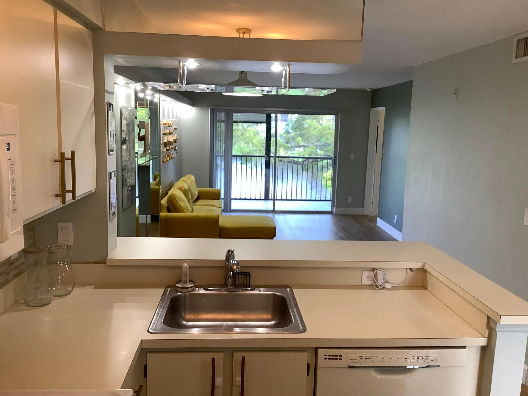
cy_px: 198
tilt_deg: -9.2
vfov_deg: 45.4
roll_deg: -2.5
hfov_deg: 58.4
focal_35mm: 31
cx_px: 264
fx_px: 473
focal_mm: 3.3
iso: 100
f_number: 2.4
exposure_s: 1/60
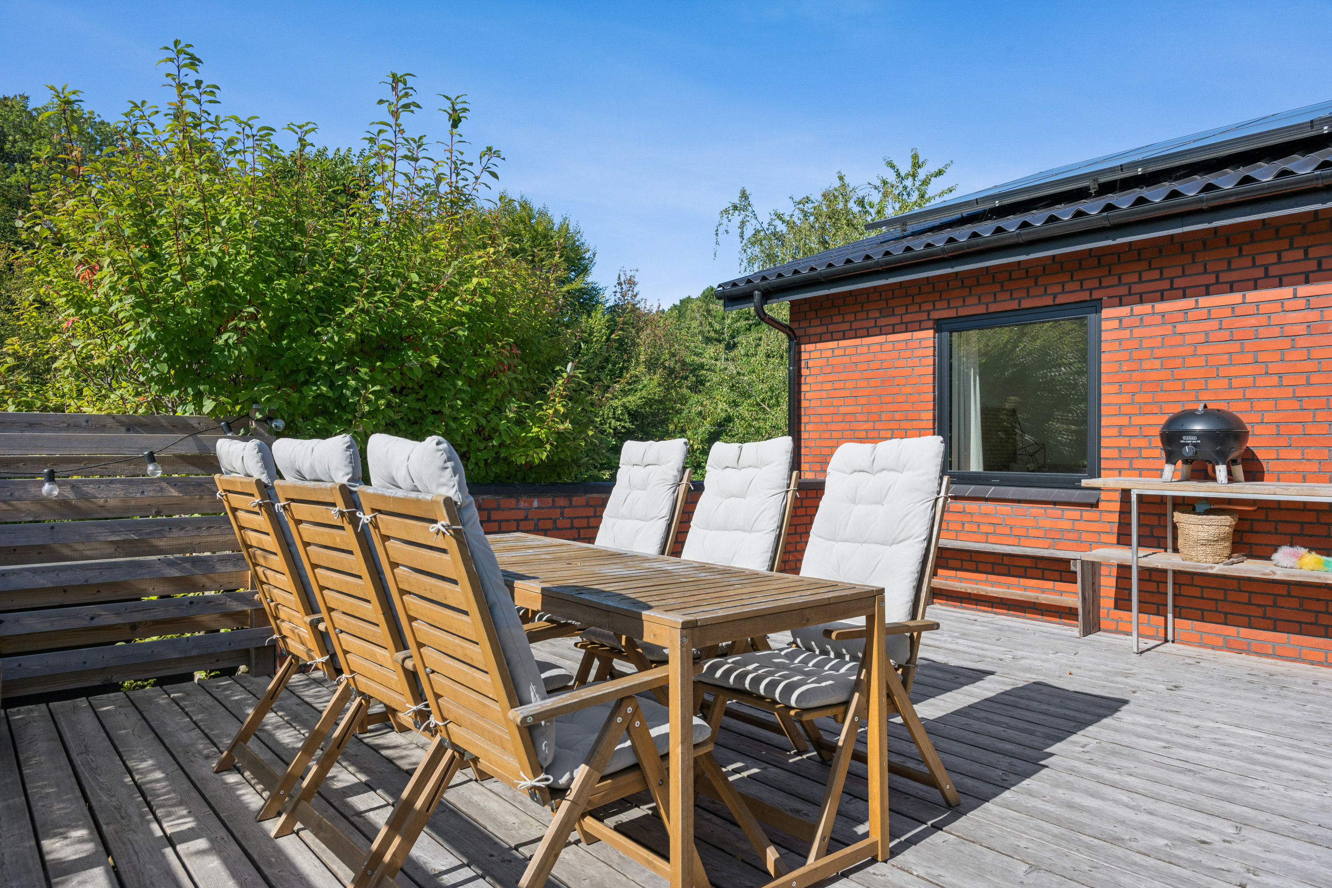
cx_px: 666
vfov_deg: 53.1
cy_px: 444
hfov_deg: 73.7
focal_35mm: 24
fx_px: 888
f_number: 8
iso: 200
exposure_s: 1/500
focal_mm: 24
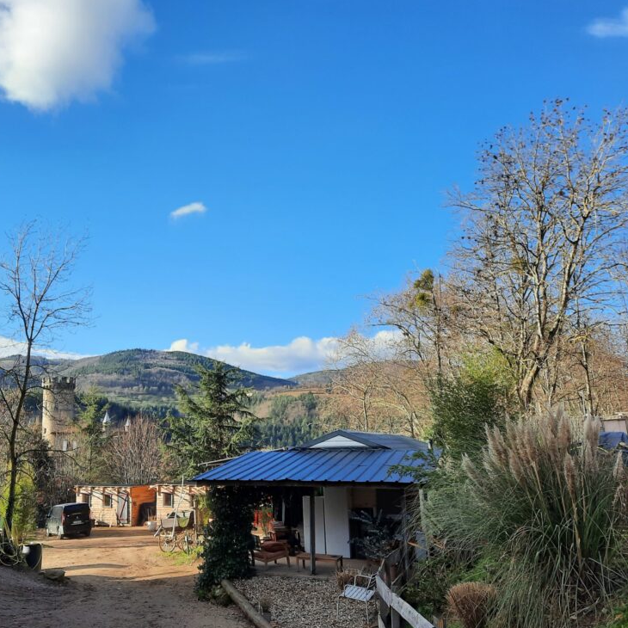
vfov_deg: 52.5
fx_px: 636
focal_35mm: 31
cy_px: 329
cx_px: 199
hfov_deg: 51.4
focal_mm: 4.6
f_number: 2
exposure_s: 1/591
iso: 32
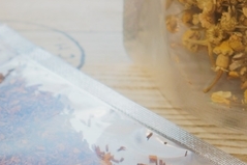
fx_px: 2201
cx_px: 113
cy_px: -116
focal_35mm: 321
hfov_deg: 6.4
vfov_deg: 4.2
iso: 100
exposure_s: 1/13
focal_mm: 50
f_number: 3.5
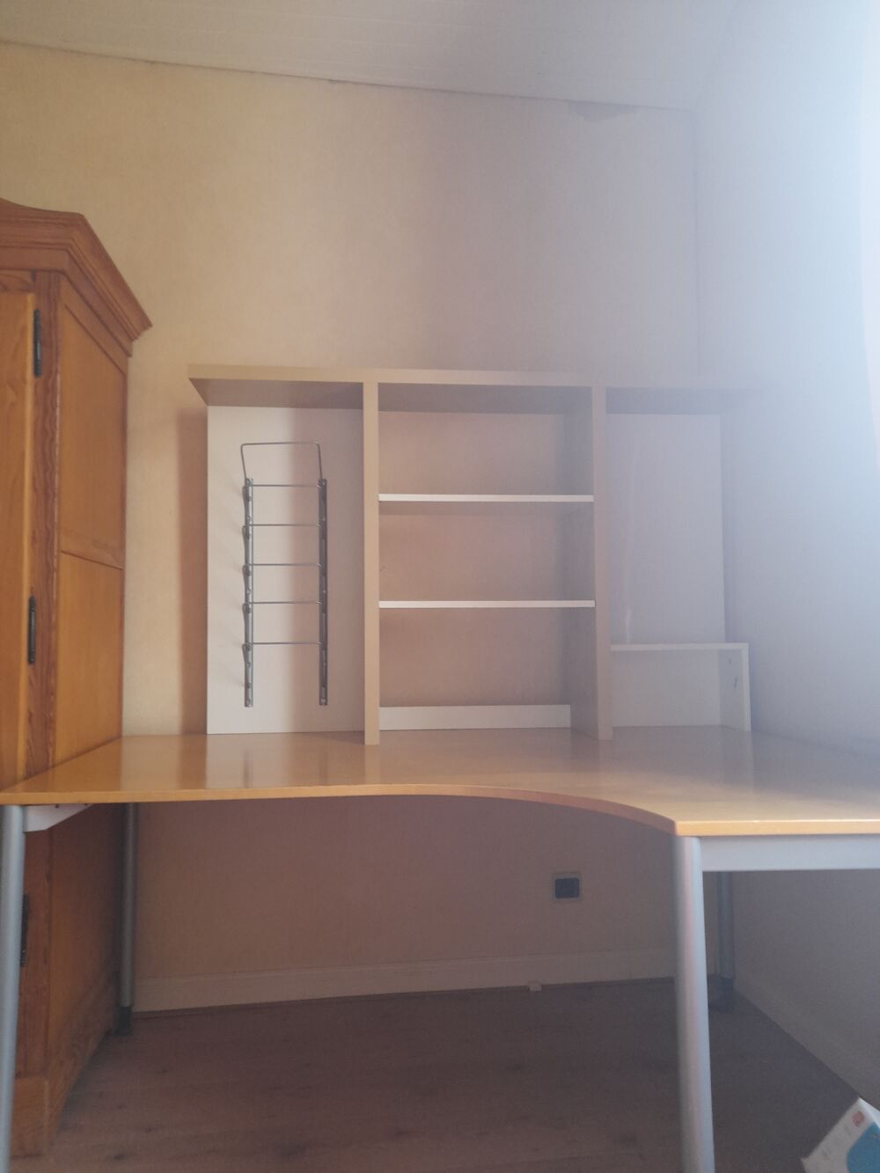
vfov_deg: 69.4
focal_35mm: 25
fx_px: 847
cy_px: 586
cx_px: 440
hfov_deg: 54.9
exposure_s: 1/60
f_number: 2
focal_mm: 4.6
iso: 200
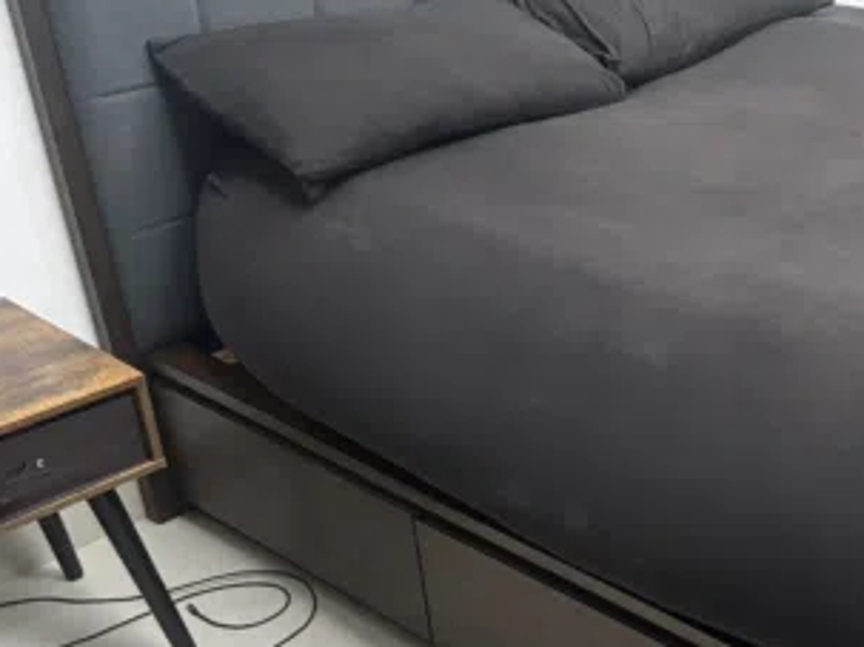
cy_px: 365
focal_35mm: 55
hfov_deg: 32.2
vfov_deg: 26.5
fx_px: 1372
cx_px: 861
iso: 400
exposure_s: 1/33
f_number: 1.6
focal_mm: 5.96
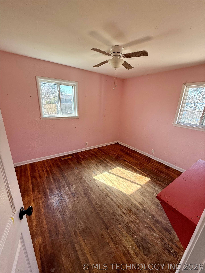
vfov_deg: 102.1
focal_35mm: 14
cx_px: 102
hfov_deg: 85.7
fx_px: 111
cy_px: 136
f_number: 2.2
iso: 80
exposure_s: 1/99
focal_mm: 2.22
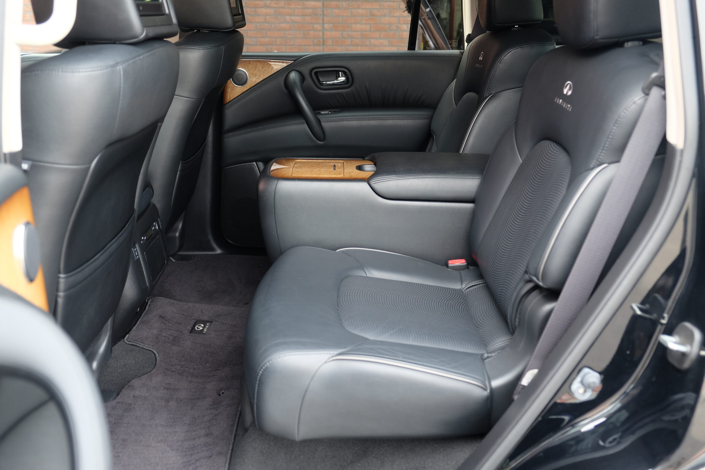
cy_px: 235
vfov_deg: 40.0
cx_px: 352
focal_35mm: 33
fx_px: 646
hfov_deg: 57.2
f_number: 3.2
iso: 400
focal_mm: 22.3
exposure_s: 1/80
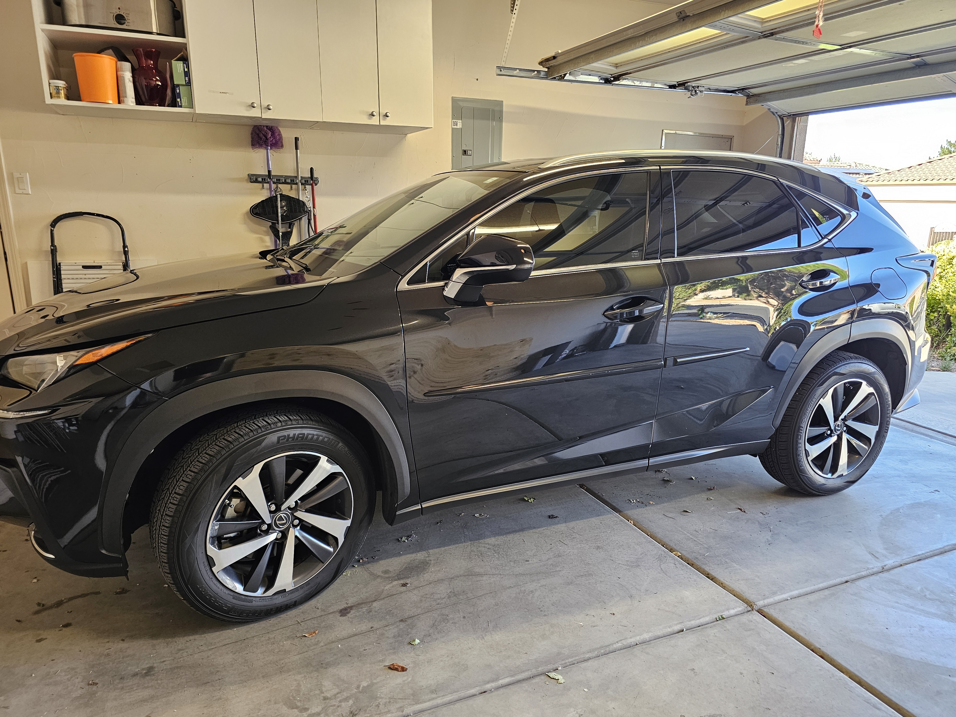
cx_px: 478
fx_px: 635
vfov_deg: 58.9
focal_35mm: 23
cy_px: 358
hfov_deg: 73.9
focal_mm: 6.3
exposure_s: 1/120
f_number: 1.7
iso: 125
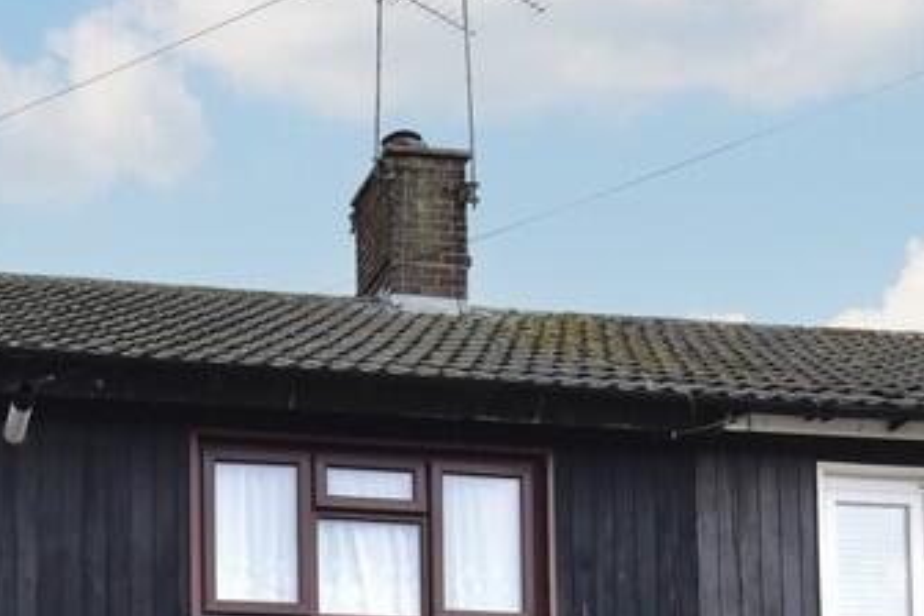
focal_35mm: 64
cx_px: 69
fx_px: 1643
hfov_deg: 29.9
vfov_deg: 19.6
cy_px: 791
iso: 640
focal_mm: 14
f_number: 8
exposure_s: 1/640
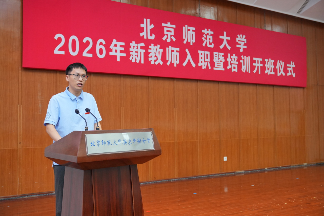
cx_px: 162
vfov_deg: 34.2
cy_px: 108
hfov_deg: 49.6
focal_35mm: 39
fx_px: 351
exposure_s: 1/160
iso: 2500
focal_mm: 39
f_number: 3.2
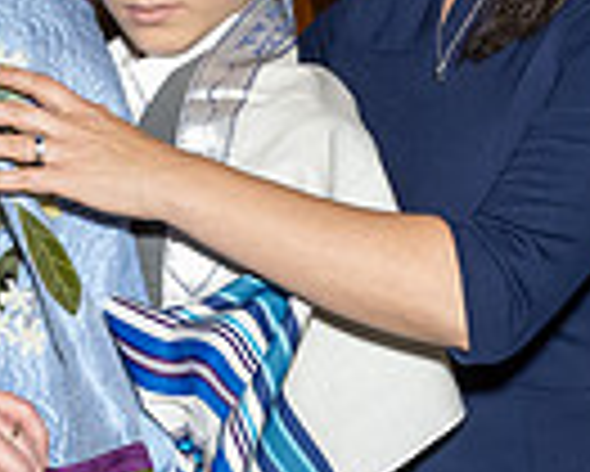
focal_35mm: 136
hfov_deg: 13.9
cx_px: -20
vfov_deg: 11.3
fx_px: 2377
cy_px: 388
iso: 800
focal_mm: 18
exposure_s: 1/250
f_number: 7.1
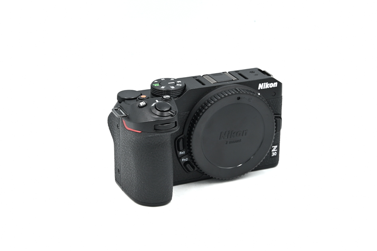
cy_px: 126
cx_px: 188
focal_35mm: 75
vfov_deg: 18.2
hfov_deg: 27.0
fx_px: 785
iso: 100
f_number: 14
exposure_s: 1/13
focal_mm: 75
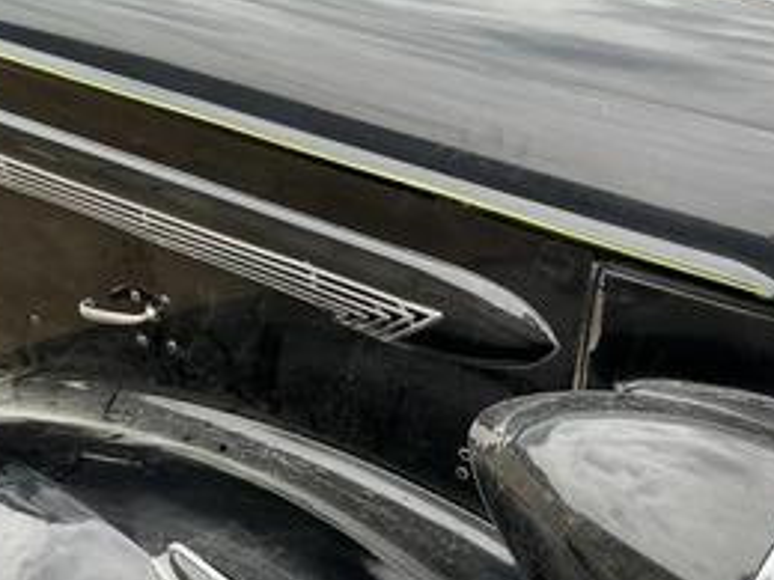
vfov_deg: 33.6
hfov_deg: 43.7
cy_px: 312
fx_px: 961
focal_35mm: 43
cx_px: 455
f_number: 1.8
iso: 25
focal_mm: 3
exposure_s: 1/122
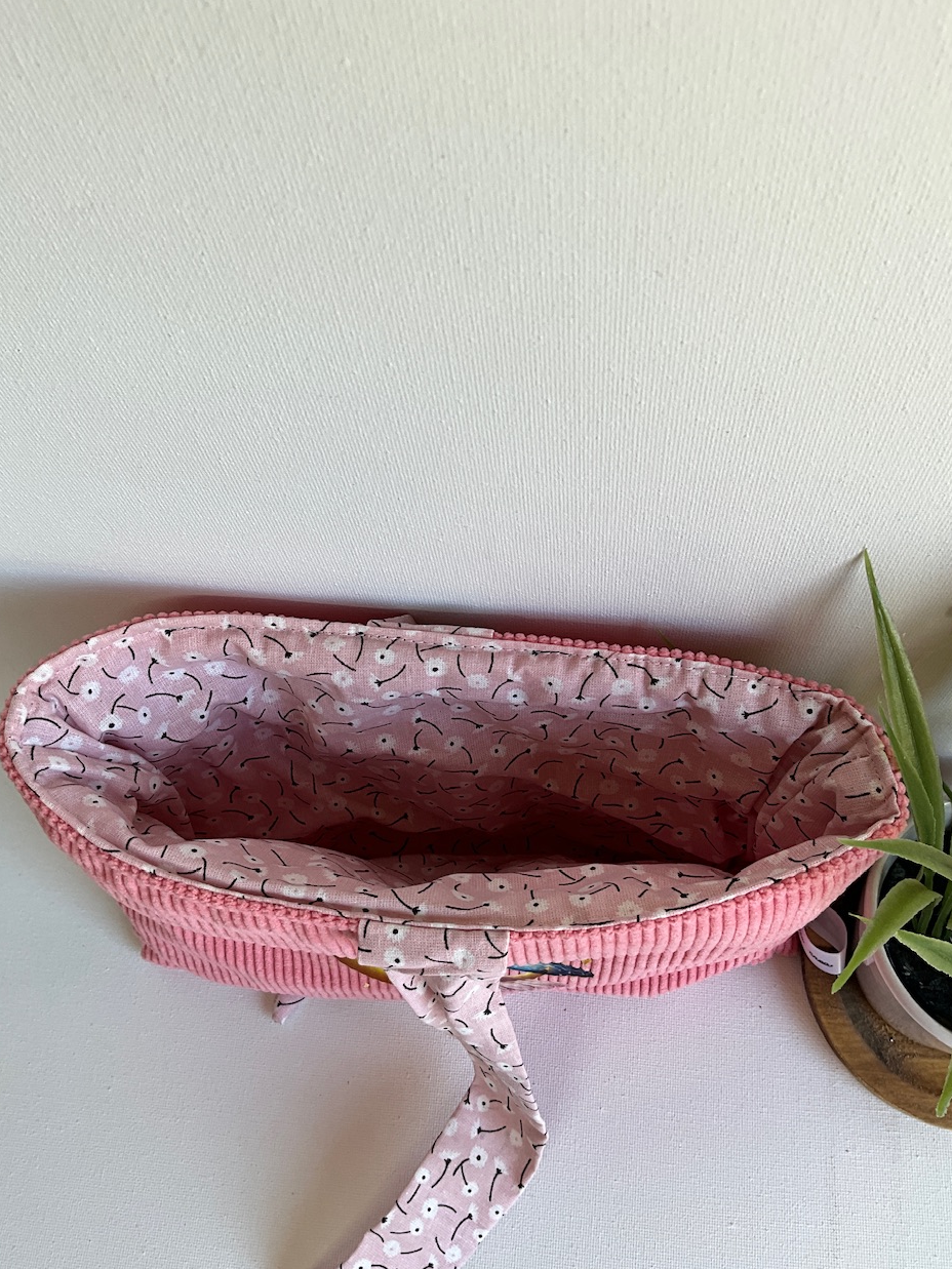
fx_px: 1100
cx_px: 489
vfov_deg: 59.9
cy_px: 614
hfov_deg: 46.8
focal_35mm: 30
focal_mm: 3
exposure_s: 1/100
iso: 25
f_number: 1.8
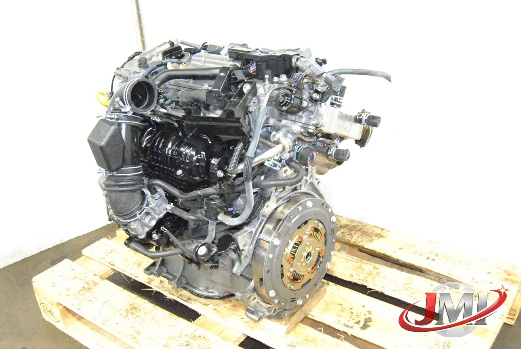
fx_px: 522
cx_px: 260
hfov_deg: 53.1
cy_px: 174
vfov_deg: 37.0
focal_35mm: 36
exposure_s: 1/60
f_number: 7.1
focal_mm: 24
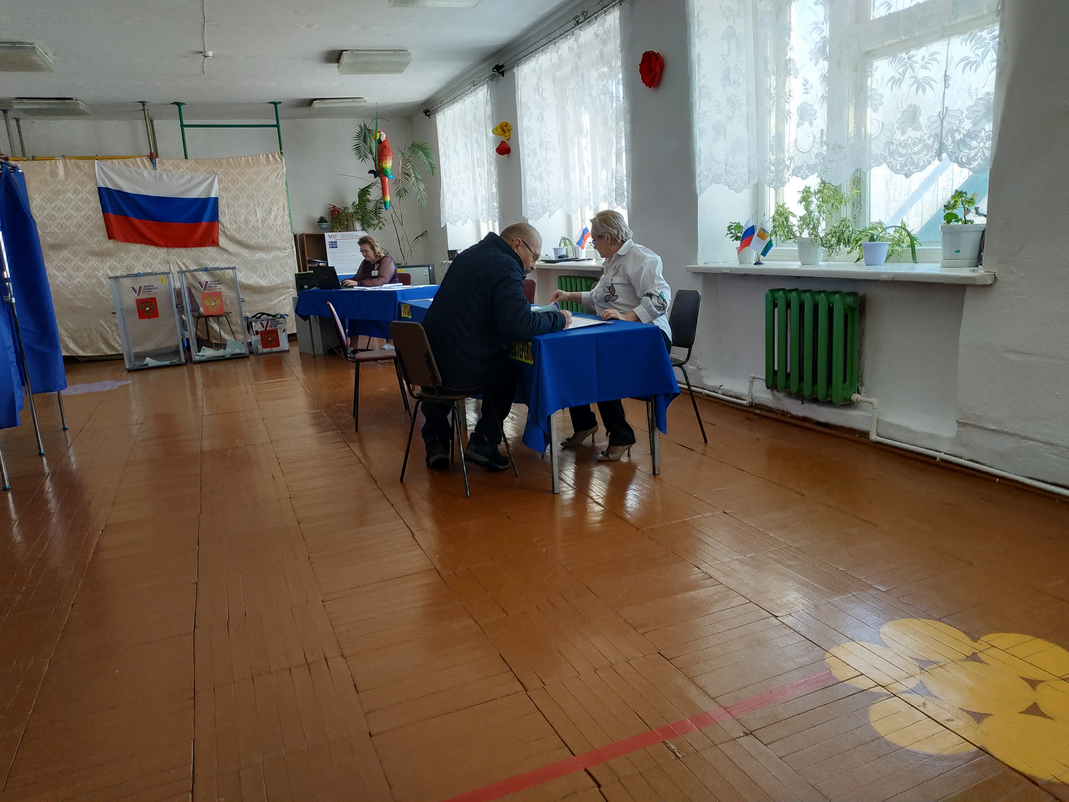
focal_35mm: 24
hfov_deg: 71.6
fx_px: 741
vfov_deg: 56.8
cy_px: 401
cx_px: 534
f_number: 1.9
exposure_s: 1/166
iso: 250
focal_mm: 3.94
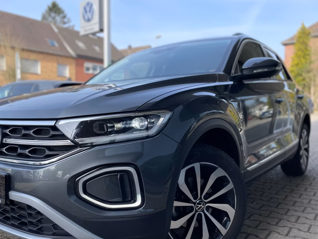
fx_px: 294
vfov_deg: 44.0
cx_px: 136
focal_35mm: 32
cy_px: 138
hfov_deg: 56.6
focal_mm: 4.2
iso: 50
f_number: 1.6
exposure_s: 1/1114
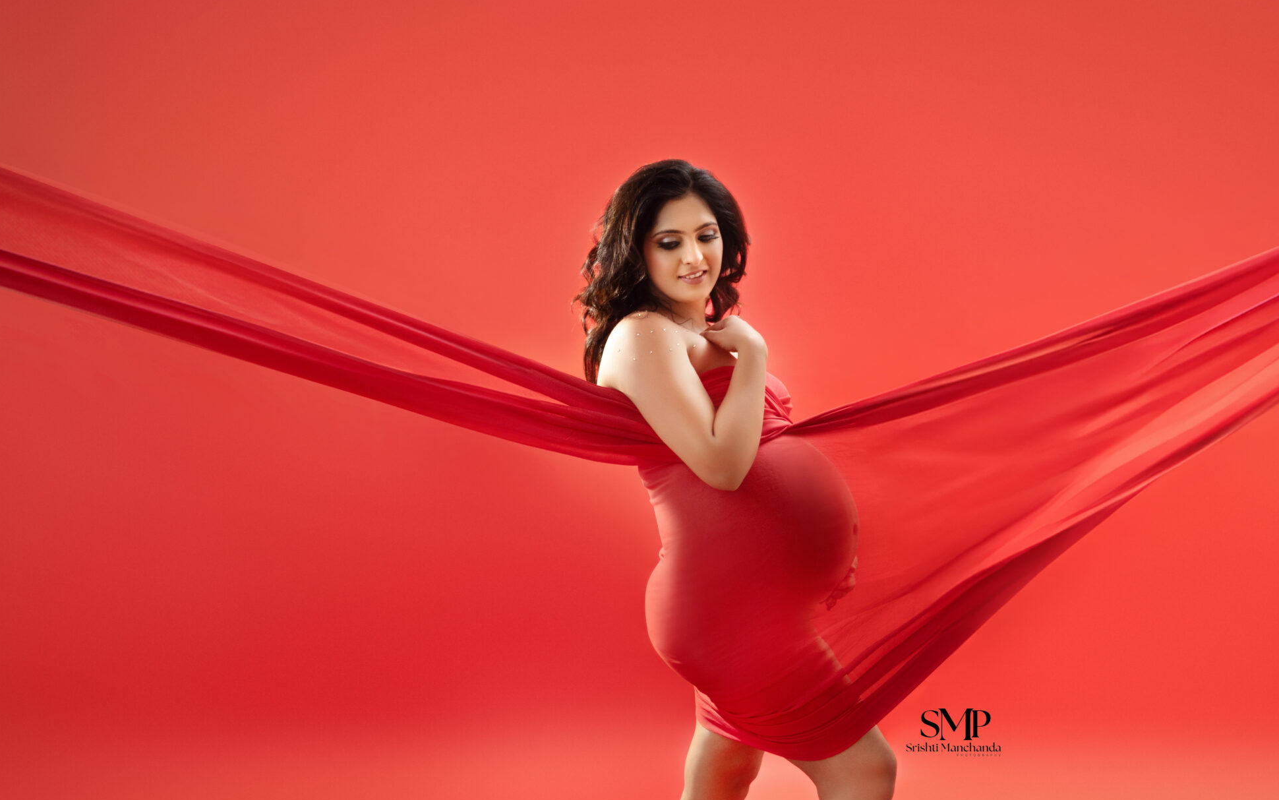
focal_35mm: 40
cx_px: 708
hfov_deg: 49.1
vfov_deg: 31.7
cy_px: 527
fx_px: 1397
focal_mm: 29.8
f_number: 3.5
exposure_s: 1/100
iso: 1250
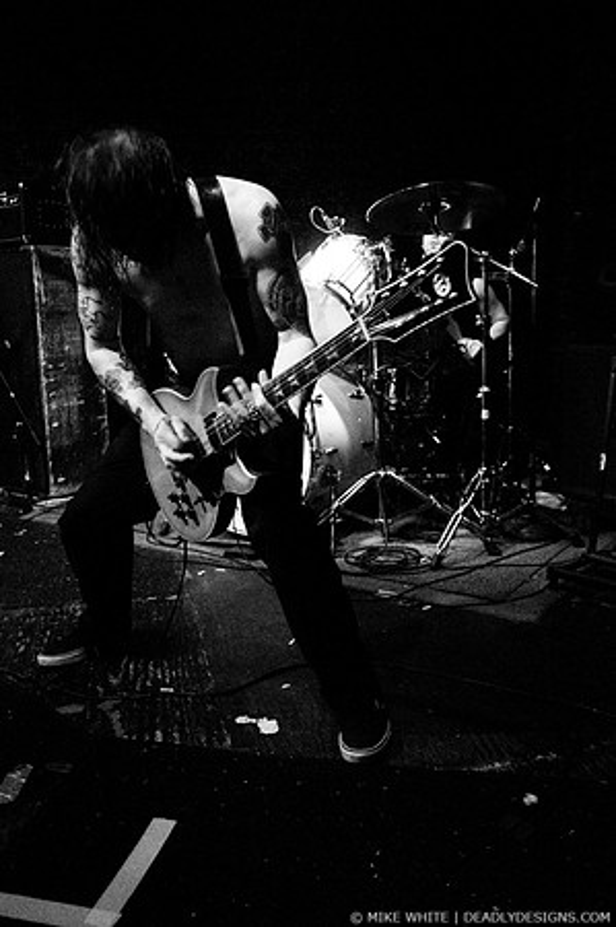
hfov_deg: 43.5
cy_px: 464
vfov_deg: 62.0
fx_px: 772
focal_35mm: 30
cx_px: 308
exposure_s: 1/80
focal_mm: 20
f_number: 2.8
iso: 1250
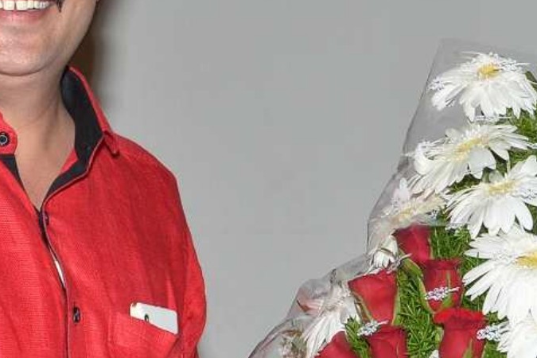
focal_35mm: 211
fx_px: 3147
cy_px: 200
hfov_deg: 9.7
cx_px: 435
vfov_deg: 6.5
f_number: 7.1
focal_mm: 42
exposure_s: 1/125
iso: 320
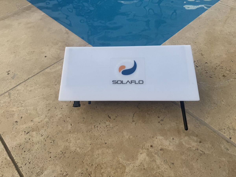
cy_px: 88
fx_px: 164
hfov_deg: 71.6
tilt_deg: -52.4
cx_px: 118
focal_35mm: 24
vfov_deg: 56.8
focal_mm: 6.76
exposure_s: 1/1488
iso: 80
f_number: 1.78
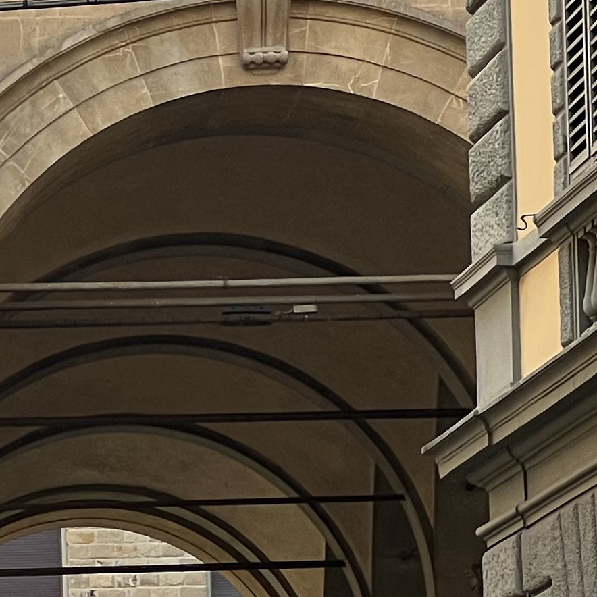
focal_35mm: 308
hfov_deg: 5.6
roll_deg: +1.1
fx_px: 6010
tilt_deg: +7.1
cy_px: 528
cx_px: -459
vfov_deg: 5.7
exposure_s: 1/145
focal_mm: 9
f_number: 2.8
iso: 32
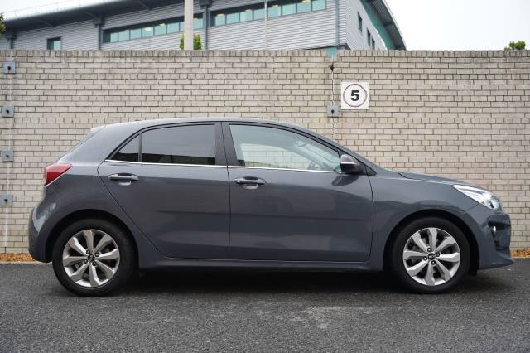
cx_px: 265
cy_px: 176
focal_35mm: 34
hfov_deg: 55.7
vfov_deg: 38.7
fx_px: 502
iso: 160
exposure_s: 1/60
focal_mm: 34.1
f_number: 4
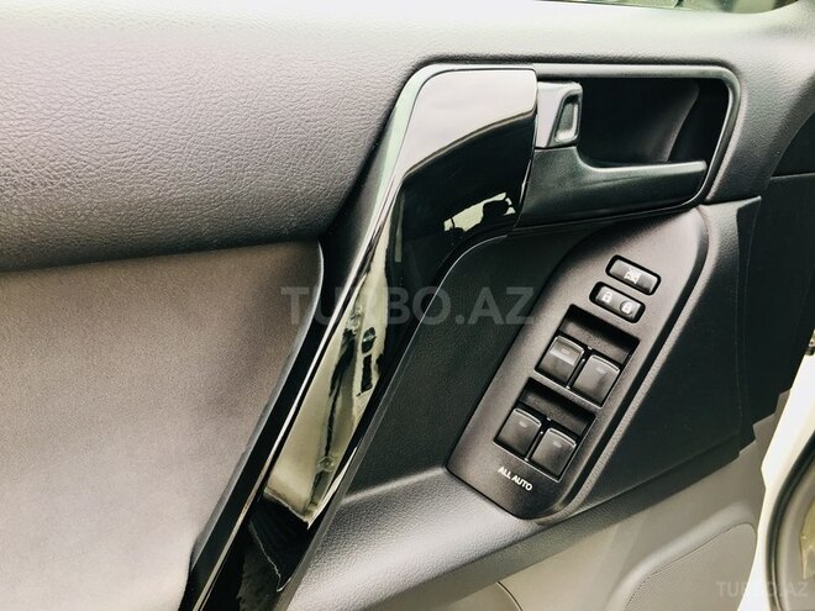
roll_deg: -1.8
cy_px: 306
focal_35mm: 29
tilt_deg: -32.8
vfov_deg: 48.2
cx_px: 408
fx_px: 683
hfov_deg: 61.7
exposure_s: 1/100
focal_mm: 4.15
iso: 32
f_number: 2.2
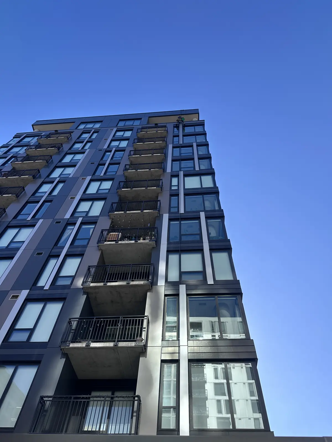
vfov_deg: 71.6
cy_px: 221
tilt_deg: +55.8
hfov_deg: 56.8
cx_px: 166
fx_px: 307
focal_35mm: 24
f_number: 1.78
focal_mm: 6.86
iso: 80
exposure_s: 1/2660
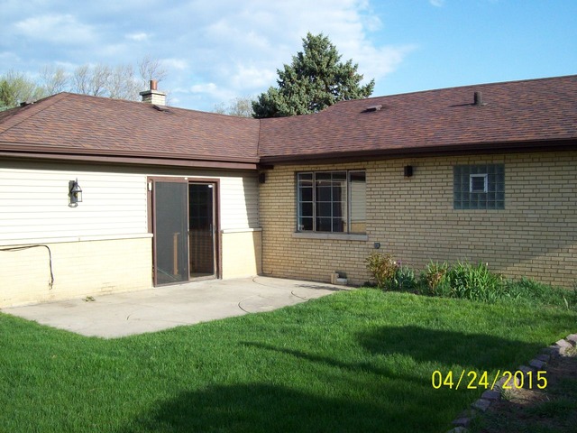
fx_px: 600
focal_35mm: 36
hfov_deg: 51.4
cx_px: 288
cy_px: 216
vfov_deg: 39.7
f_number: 4.8
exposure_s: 1/293
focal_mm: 6
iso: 80
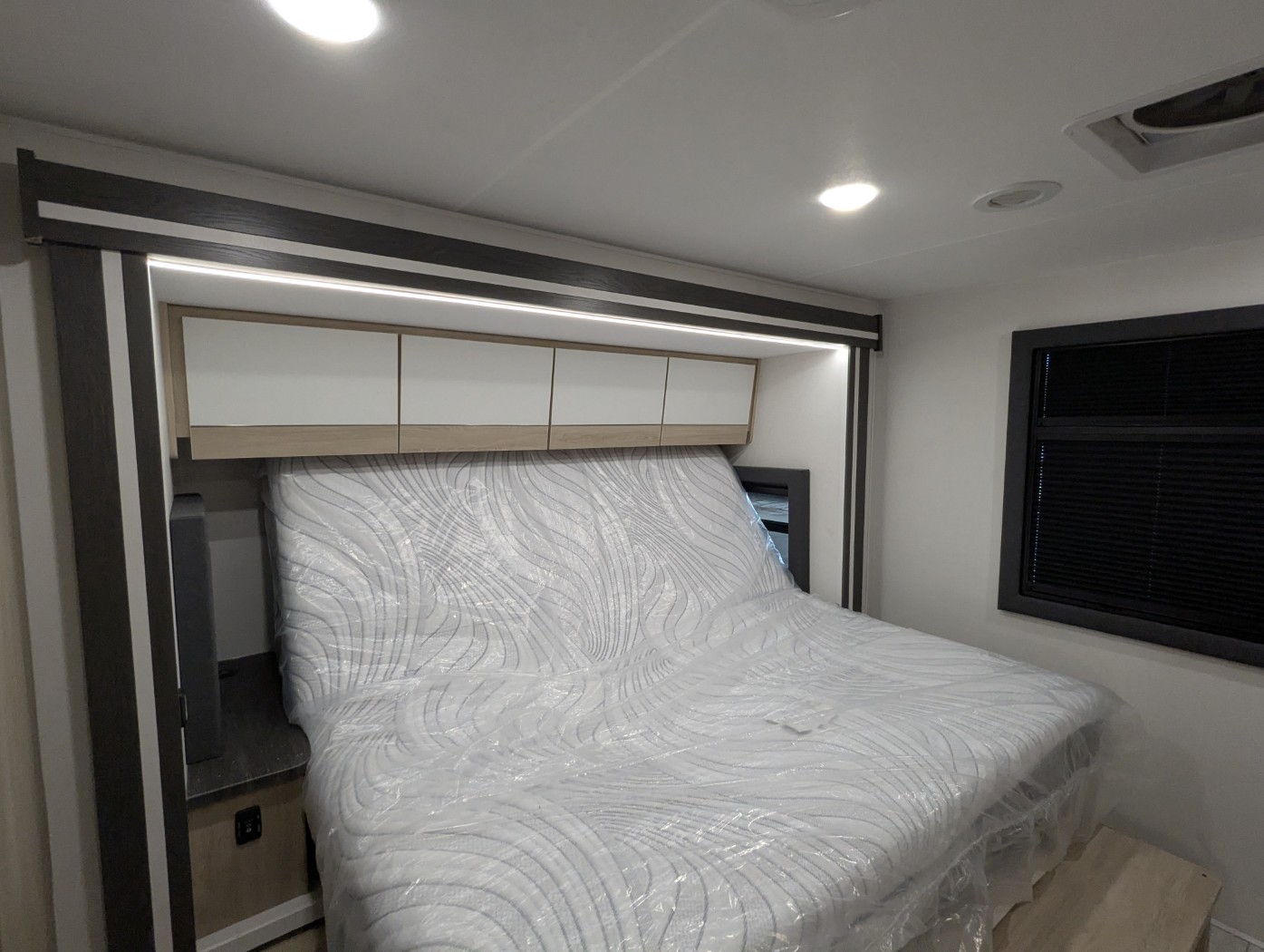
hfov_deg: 94.4
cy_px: 476
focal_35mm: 16
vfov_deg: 78.2
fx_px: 585
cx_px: 632
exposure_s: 1/137
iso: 347
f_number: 2.2
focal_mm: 2.35
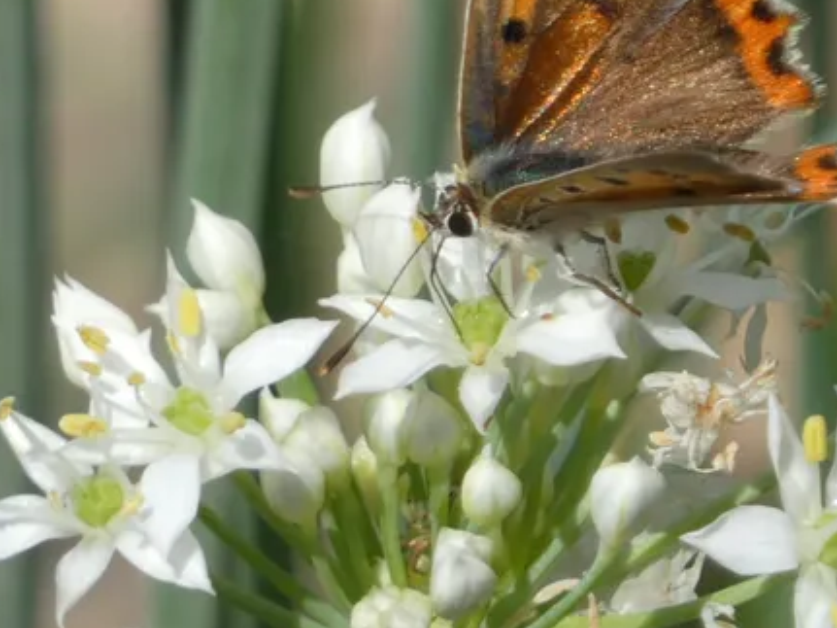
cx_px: 493
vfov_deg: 1.9
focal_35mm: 765
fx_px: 18492
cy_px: 196
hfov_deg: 2.6
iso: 80
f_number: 5.6
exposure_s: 1/250
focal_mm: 92.3
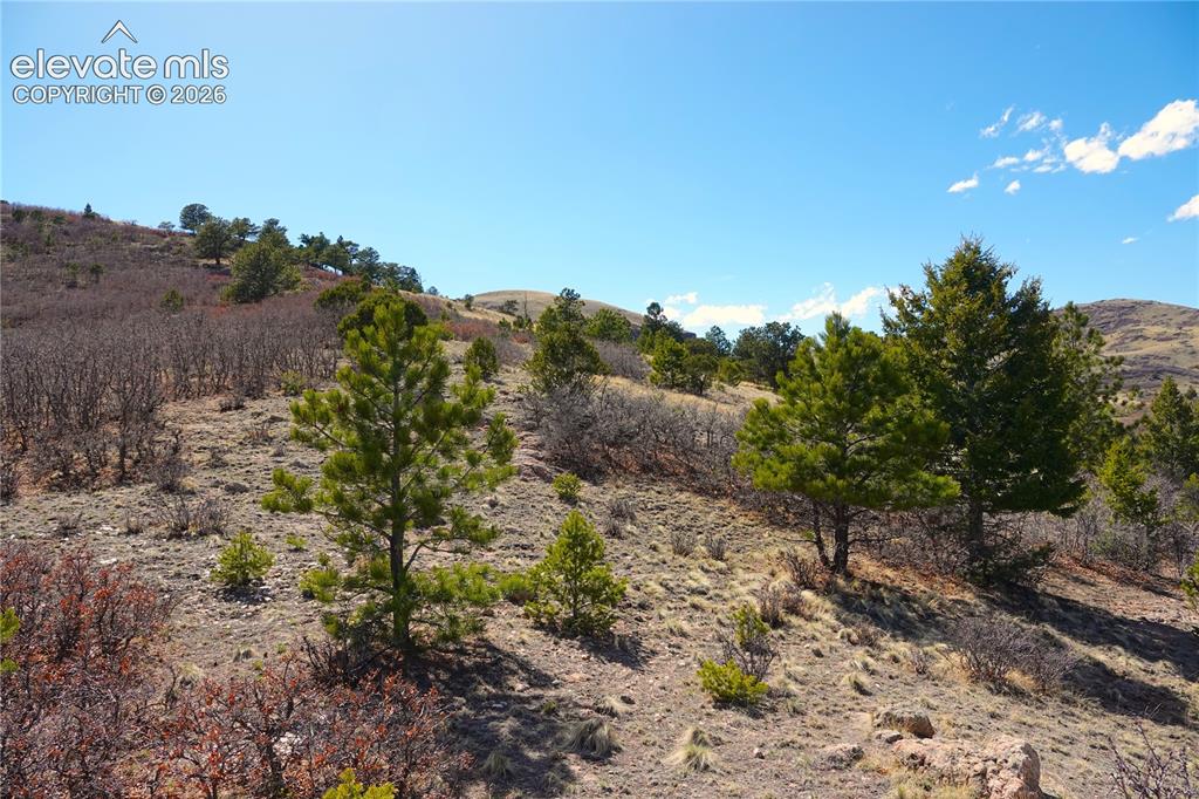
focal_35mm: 24
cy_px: 400
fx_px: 799
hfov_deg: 73.8
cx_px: 600
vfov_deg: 53.1
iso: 100
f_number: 4
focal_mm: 8.8
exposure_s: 1/640
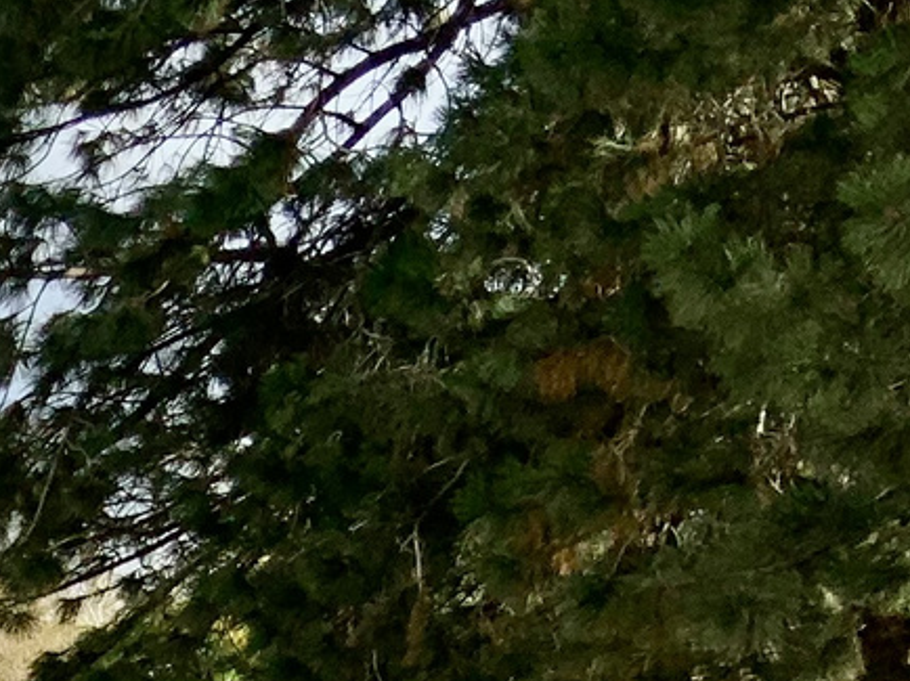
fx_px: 3600
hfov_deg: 12.7
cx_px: -885
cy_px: 1199
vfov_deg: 10.2
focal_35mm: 137
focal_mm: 3
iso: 16
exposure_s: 1/1490
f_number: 1.8
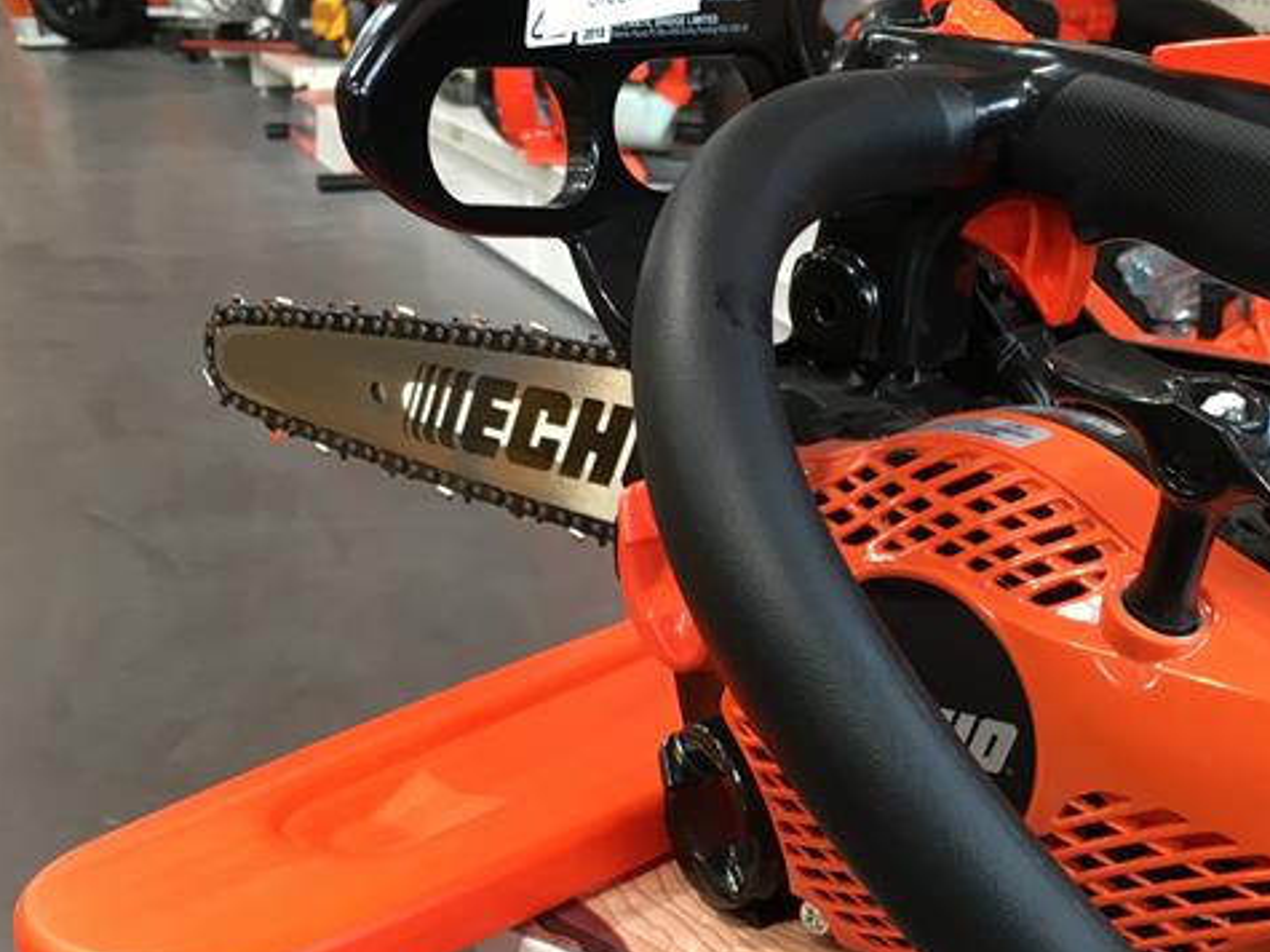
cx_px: 941
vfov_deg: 24.9
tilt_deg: -20.6
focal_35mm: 58
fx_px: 2127
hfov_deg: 32.7
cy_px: 735
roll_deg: +1.0
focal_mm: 4.15
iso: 64
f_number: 2.2
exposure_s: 1/33
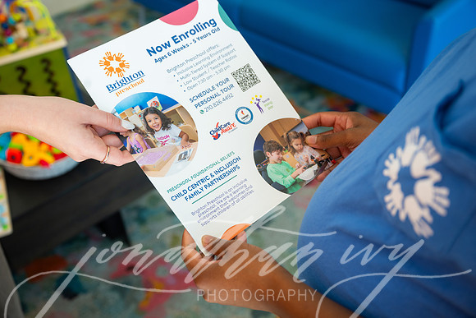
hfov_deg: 47.4
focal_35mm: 41
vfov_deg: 32.6
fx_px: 542
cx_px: 238
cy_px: 159
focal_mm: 41
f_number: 4
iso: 640
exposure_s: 1/200
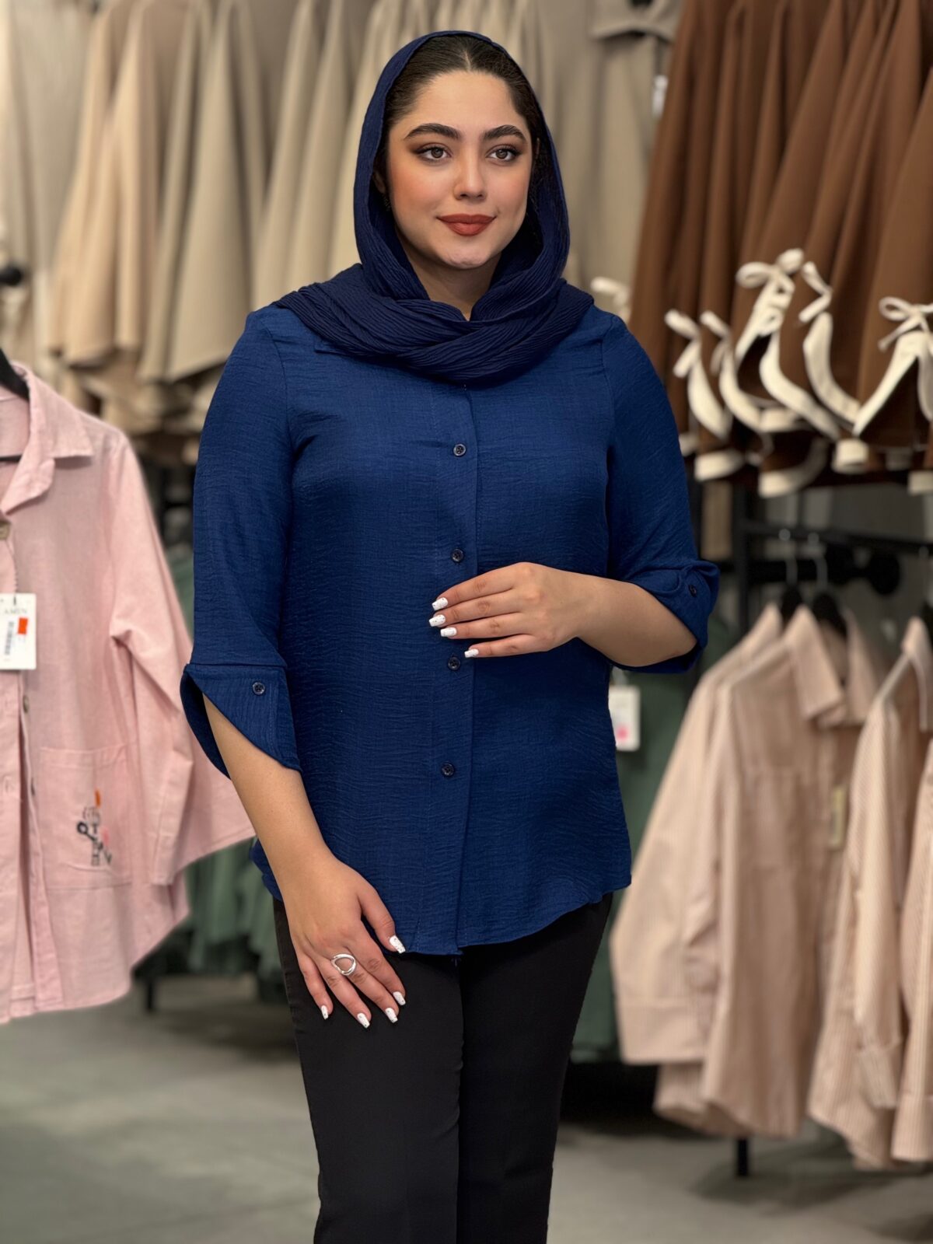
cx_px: 466
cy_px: 622
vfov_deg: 16.4
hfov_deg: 12.3
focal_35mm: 120
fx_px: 4312
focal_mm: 15.66
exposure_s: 1/100
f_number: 2.8
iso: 100
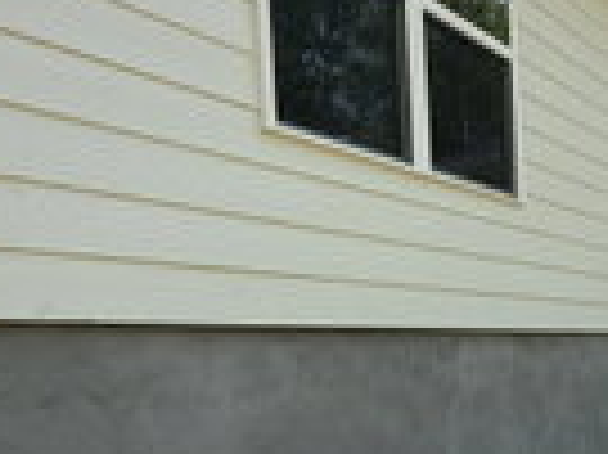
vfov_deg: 26.9
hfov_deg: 32.2
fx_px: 930
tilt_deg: -0.4
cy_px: 373
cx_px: 658
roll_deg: +3.2
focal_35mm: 53
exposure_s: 1/770
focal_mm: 2.22
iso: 40
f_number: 2.2
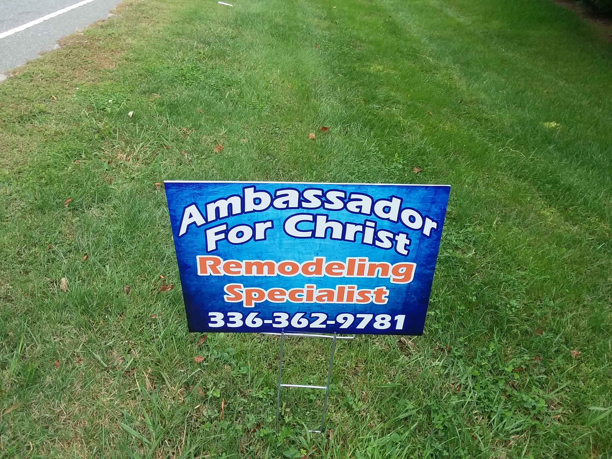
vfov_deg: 48.2
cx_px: 306
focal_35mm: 29
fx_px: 513
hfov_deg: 61.7
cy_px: 230
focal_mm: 2.47
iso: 40
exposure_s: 1/386
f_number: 1.9
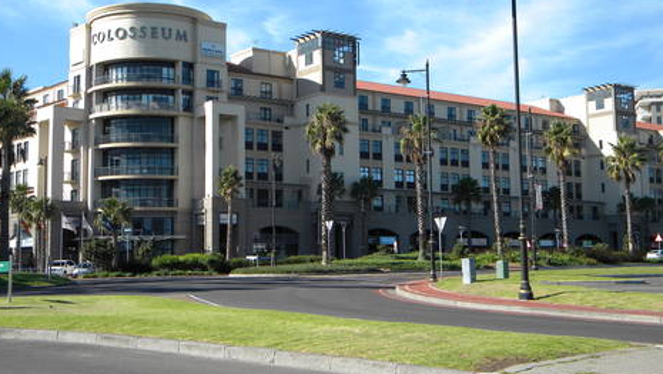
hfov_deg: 42.9
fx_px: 844
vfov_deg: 24.9
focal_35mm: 48
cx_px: 314
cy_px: 169
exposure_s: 1/565
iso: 80
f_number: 3.8
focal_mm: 7.3
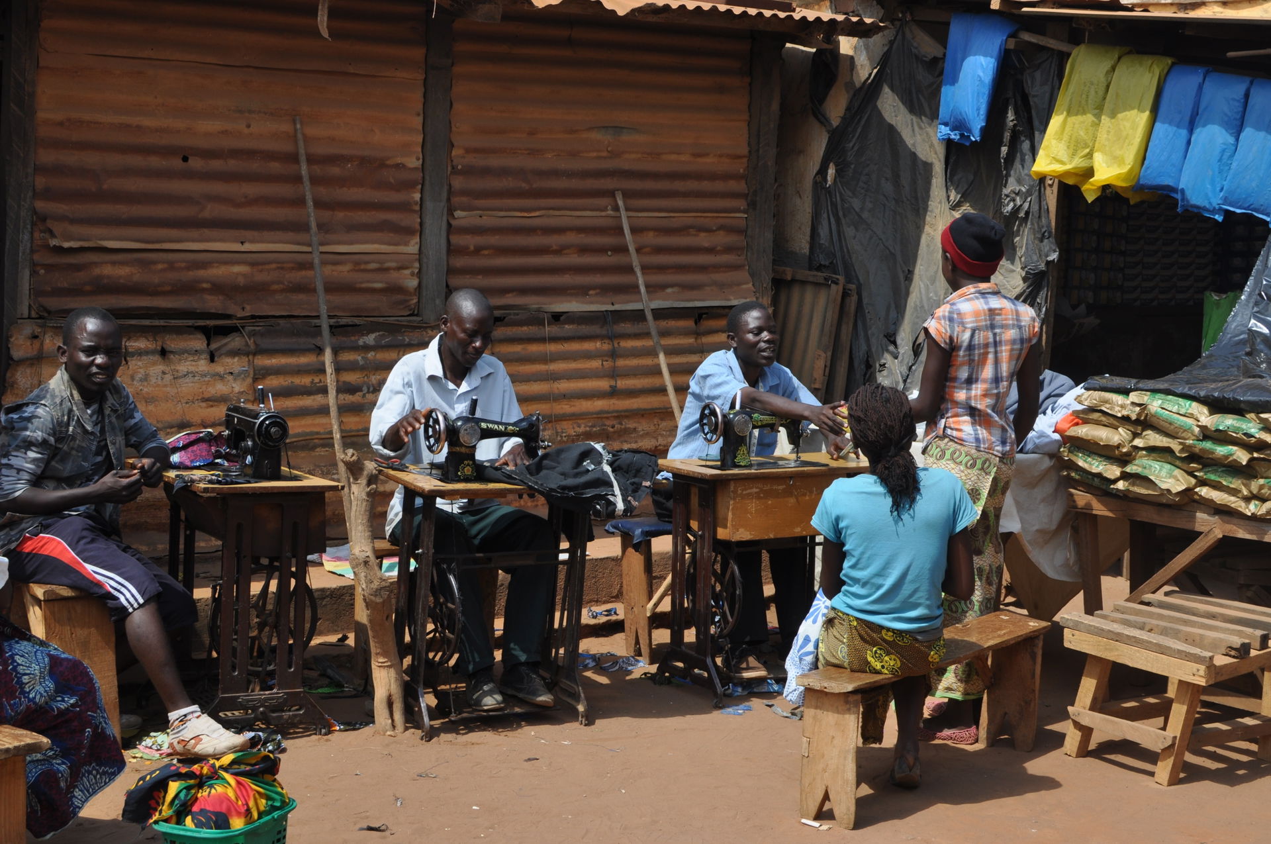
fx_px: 1851
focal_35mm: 52
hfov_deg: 37.9
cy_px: 422
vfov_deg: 25.7
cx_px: 636
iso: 200
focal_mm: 35
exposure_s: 1/250
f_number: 8
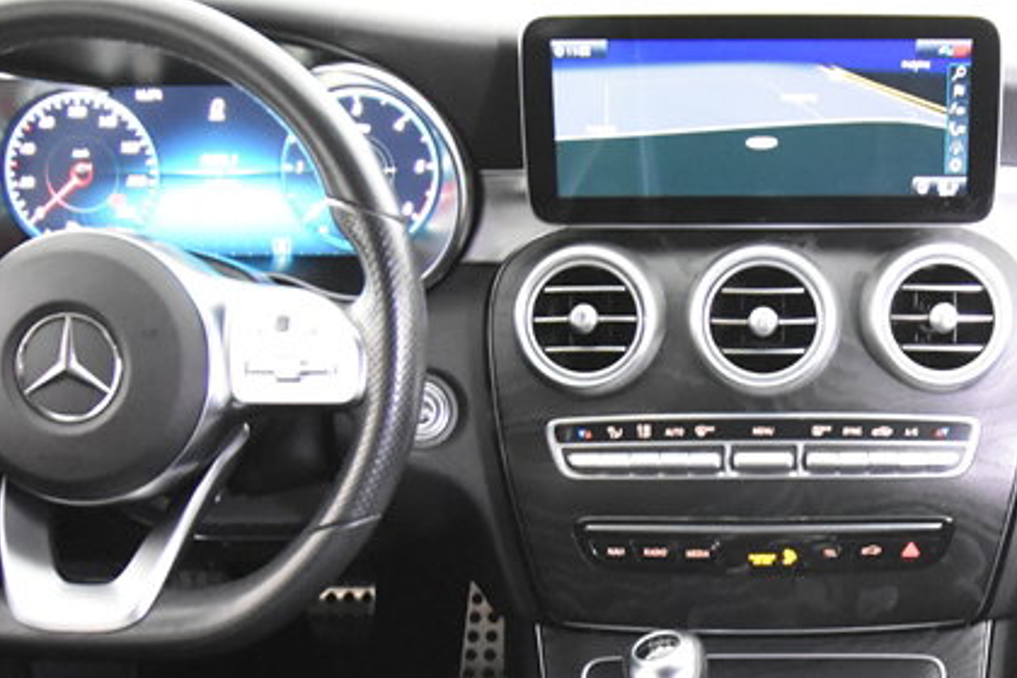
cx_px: 785
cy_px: 594
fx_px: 1758
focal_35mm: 62
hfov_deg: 31.6
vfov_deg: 21.4
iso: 5600
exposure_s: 1/25
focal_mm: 17
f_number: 2.8
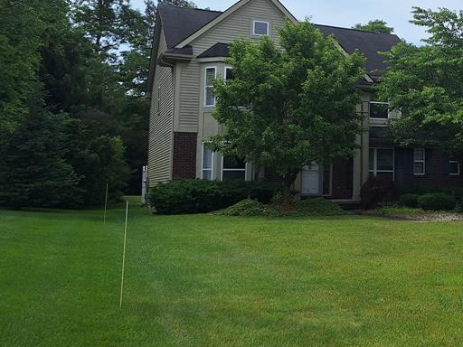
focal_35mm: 46
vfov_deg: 31.4
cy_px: 129
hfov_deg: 37.5
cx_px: 448
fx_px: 615
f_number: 1.8
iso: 40
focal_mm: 5.54
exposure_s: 1/4608
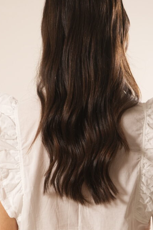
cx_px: 80
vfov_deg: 15.3
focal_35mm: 133
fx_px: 848
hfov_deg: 10.3
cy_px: 182
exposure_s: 1/60
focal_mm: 50
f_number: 3.2
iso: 400
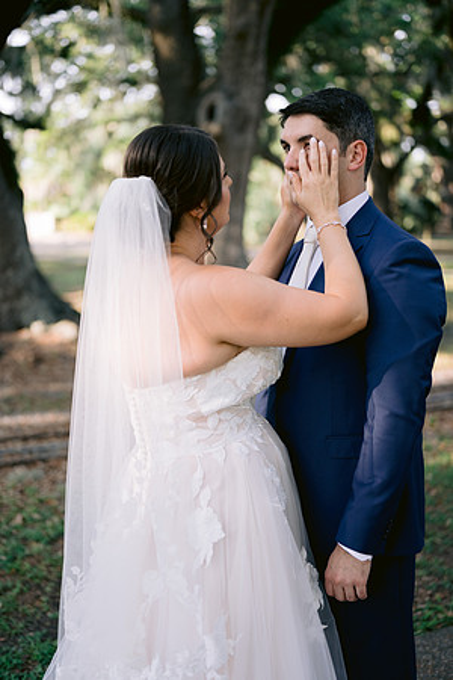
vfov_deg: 39.6
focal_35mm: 50
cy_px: 340
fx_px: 944
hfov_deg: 27.0
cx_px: 226
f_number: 1.8
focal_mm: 50
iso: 160
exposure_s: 1/500
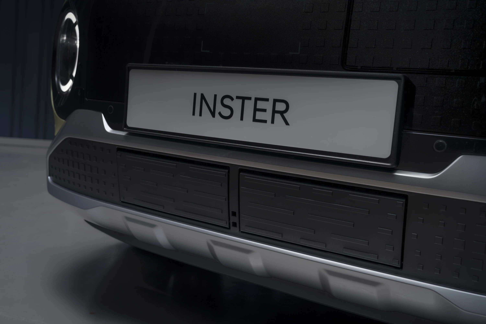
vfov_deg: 35.9
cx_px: 243
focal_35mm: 37
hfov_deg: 51.9
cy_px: 162
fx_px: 499
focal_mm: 37
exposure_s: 2
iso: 50
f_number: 5.6
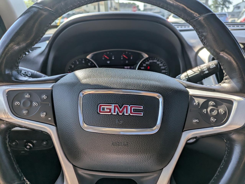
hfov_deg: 69.4
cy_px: 92
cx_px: 122
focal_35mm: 25
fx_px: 177
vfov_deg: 54.9
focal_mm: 5.43
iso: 51
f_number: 1.89
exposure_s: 1/538
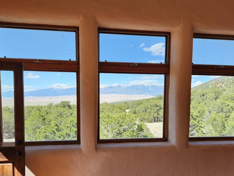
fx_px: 230
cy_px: 119
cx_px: 122
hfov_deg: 53.9
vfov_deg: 41.2
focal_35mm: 34
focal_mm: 5.4
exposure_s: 1/414
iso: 20
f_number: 1.8
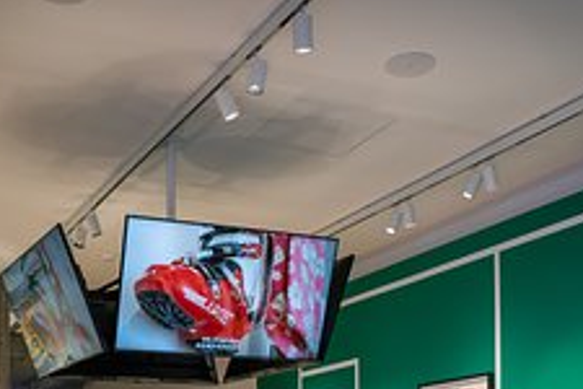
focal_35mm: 56
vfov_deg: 21.7
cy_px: 513
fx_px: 907
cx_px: 215
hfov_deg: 35.4
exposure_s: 1/8
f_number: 11
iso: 100
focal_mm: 21
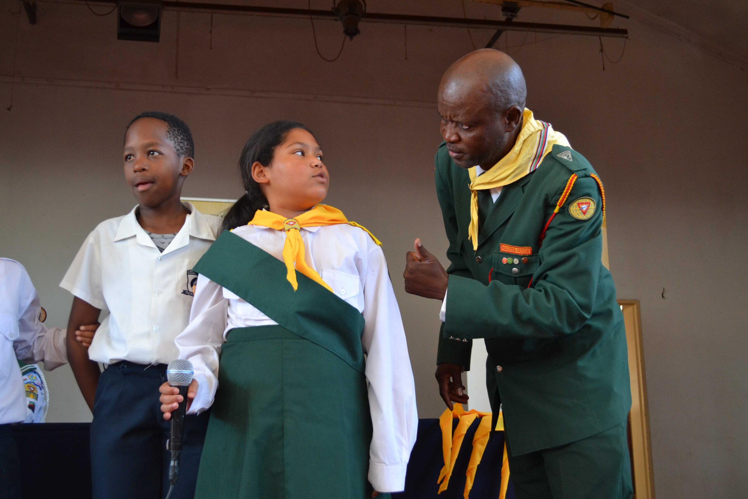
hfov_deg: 46.4
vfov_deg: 31.9
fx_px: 873
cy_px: 250
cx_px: 374
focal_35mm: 42
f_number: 4.5
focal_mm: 28
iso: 900
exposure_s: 1/60
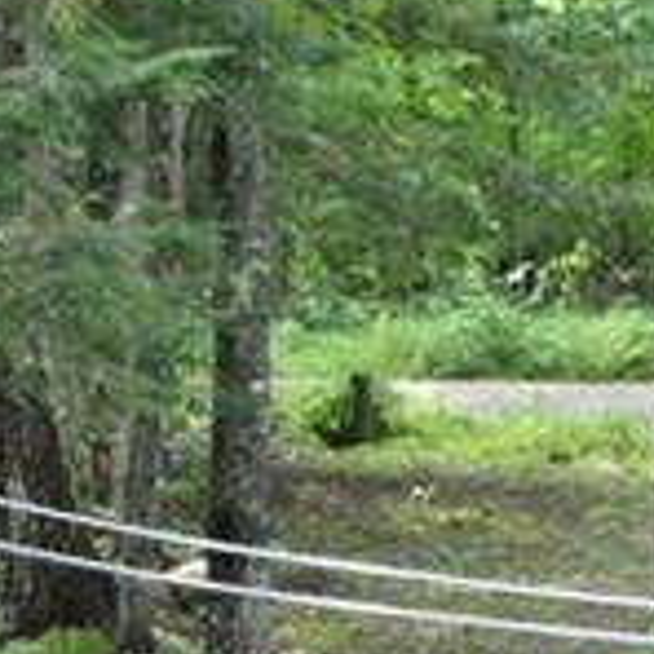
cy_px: 941
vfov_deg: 8.1
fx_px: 4510
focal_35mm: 211
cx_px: 398
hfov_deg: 8.3
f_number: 4
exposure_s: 1/60
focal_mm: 24
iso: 400
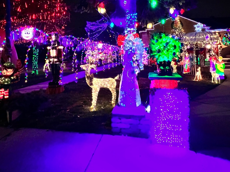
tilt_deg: +0.3
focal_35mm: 21
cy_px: 49
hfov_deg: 78.2
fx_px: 139
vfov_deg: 60.9
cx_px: 137
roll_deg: +1.1
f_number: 1.8
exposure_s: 1/40
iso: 1000
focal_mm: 1.57
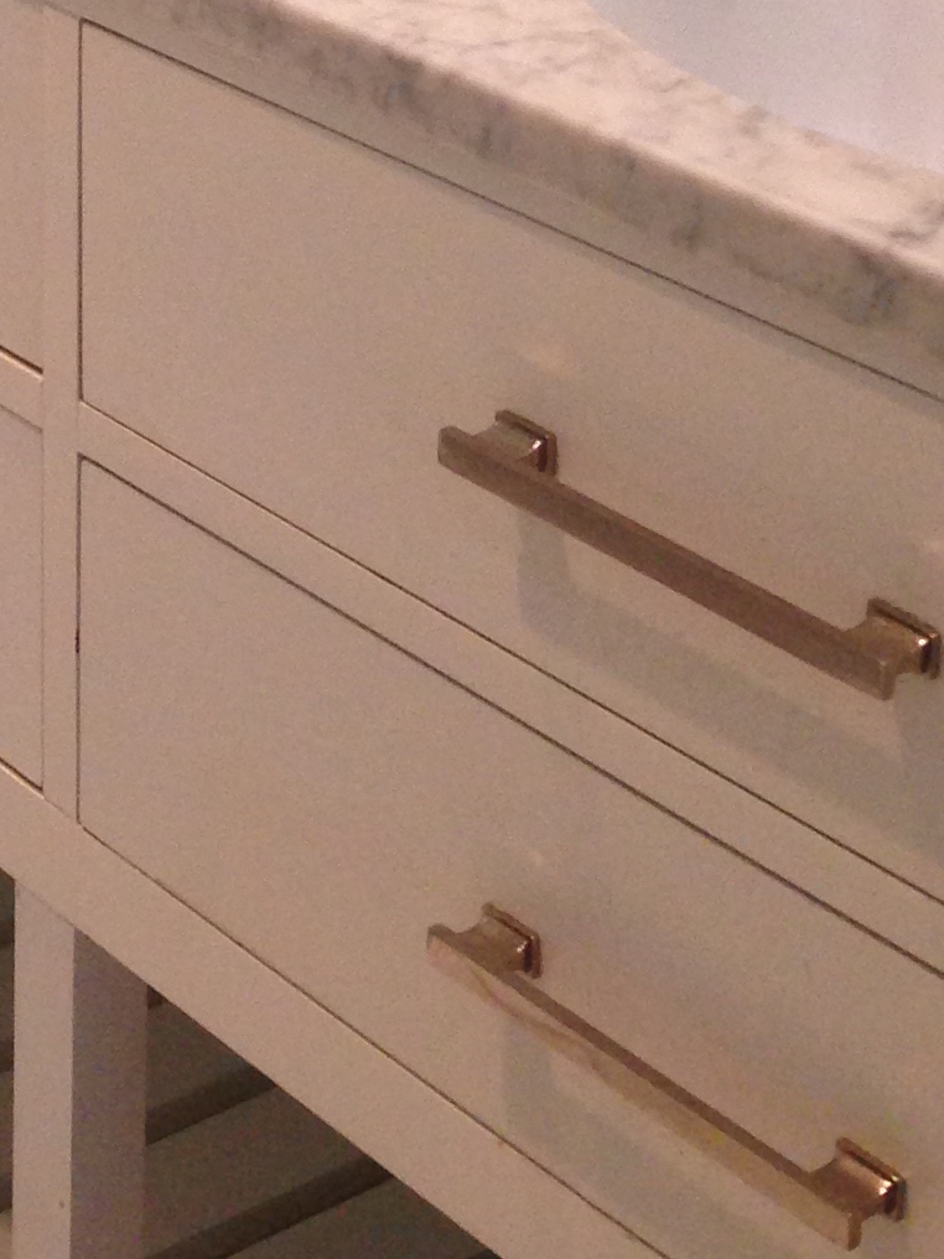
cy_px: -514
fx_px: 3854
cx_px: -442
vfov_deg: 17.1
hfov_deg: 13.2
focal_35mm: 106
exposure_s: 1/20
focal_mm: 4.12
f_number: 2.4
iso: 125
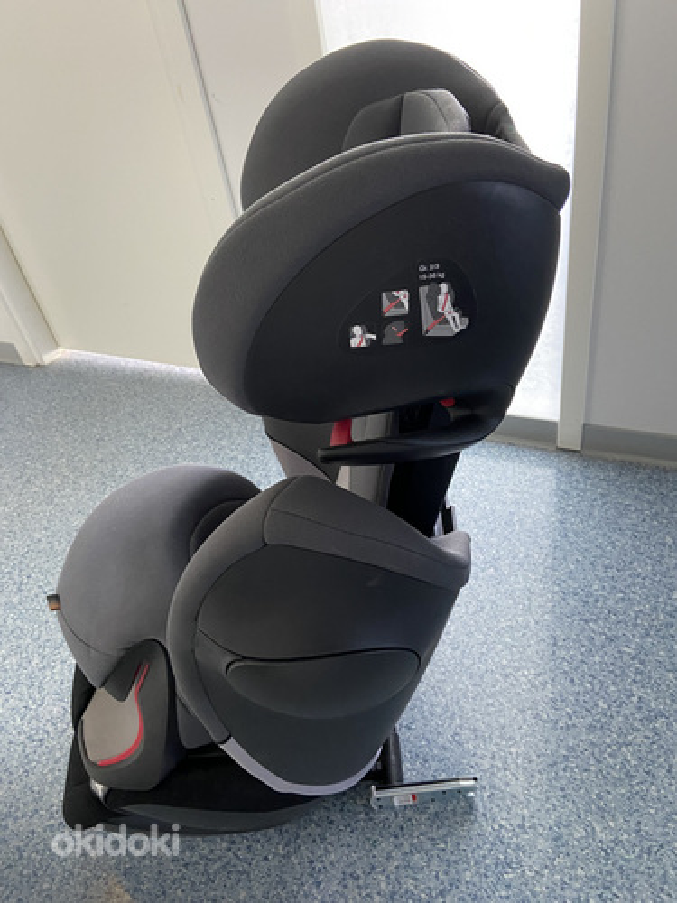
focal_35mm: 26
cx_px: 338
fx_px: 678
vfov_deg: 67.3
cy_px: 452
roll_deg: +11.0
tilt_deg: -36.5
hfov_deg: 53.1
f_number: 1.8
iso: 500
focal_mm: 4.25
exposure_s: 1/42
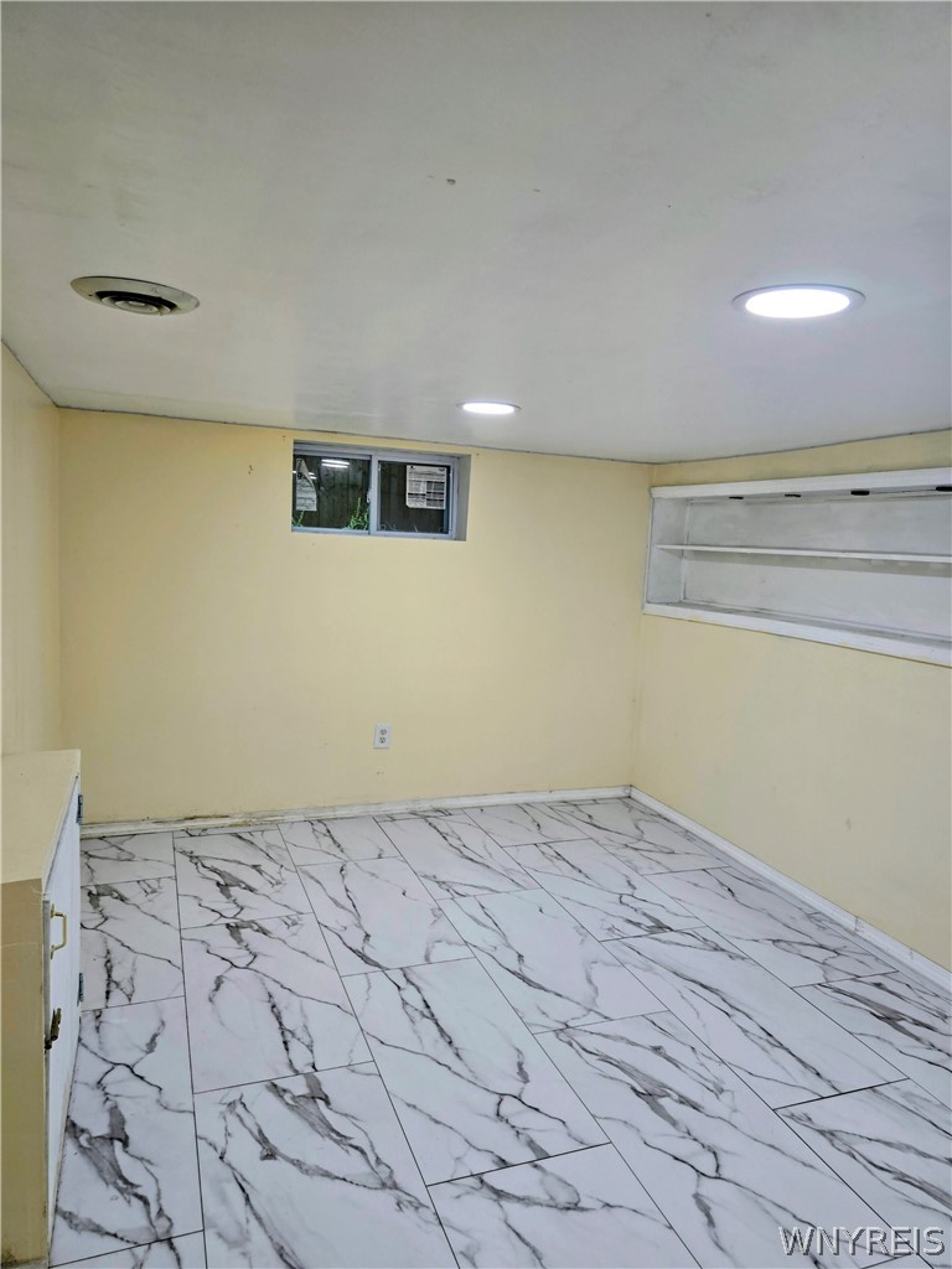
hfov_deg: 58.9
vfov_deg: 73.9
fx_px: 843
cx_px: 476
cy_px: 634
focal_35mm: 23
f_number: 1.7
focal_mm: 6.3
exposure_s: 1/120
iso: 64
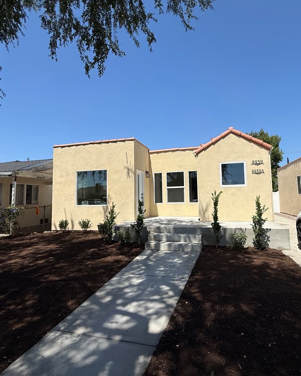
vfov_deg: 83.2
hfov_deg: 70.6
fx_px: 212
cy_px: 181
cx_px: 167
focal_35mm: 19
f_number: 2.2
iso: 50
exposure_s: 1/3460
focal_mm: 2.22
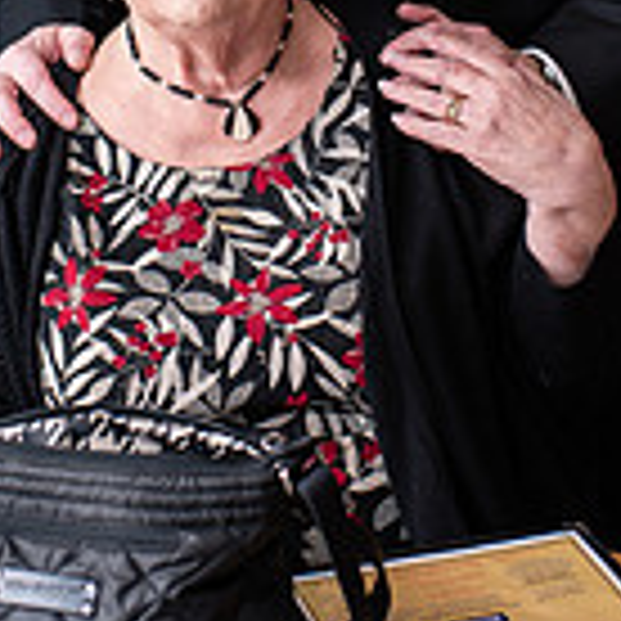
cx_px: 302
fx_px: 1969
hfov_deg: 17.9
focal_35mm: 97
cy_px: -40
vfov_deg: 17.4
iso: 500
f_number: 3.5
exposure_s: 1/200
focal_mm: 35
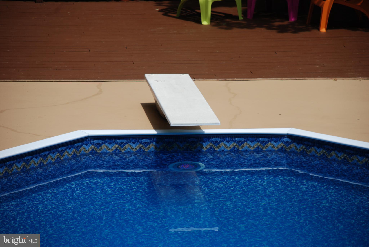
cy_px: 124
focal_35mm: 202
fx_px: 2078
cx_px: 184
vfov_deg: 6.8
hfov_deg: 10.1
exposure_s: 1/500
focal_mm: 135
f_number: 5.6
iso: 100
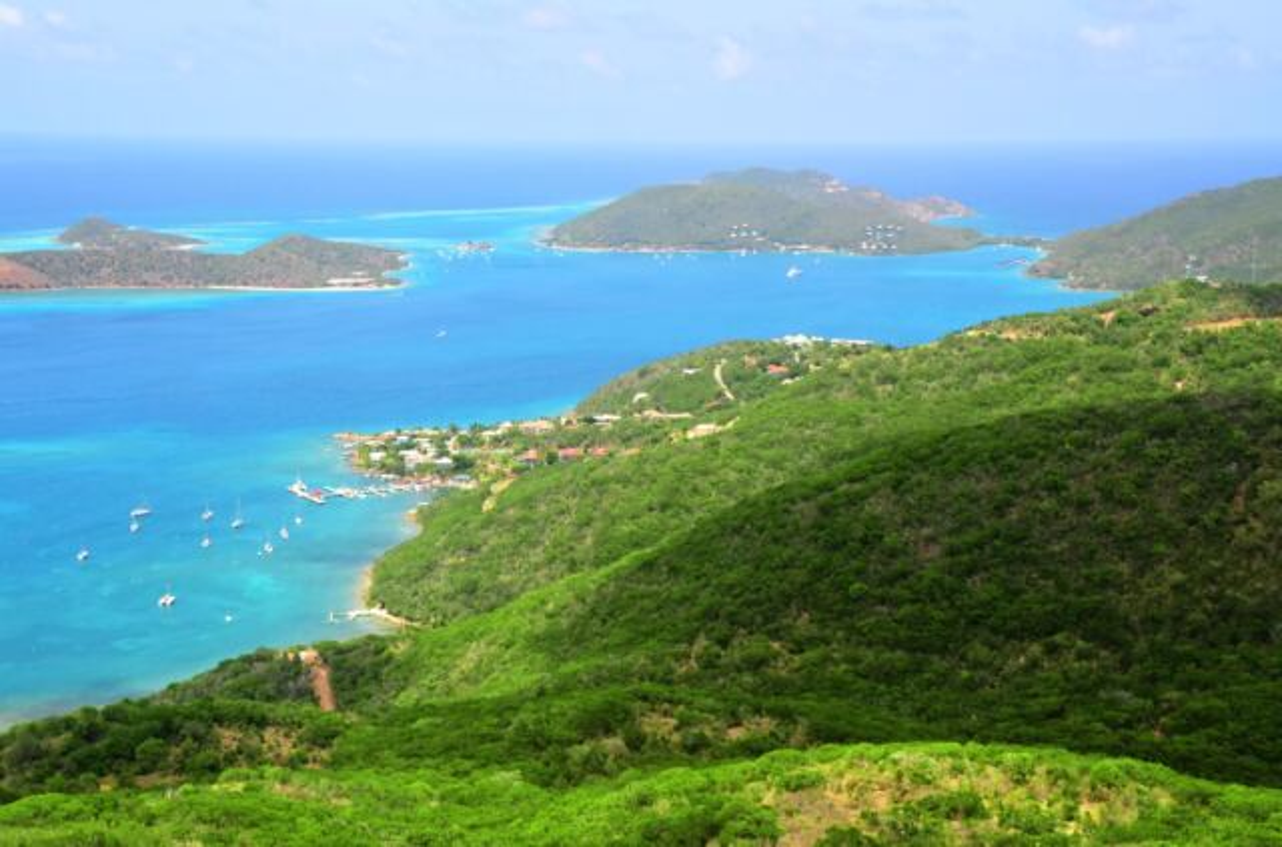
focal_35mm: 54
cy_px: 424
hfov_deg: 37.0
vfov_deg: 24.9
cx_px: 641
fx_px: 1918
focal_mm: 36
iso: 200
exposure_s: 1/80
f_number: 18
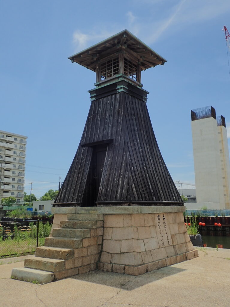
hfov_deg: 44.2
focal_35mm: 32
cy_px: 154
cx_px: 115
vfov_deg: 56.8
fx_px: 283
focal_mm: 5.87
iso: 100
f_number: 3.2
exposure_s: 1/640
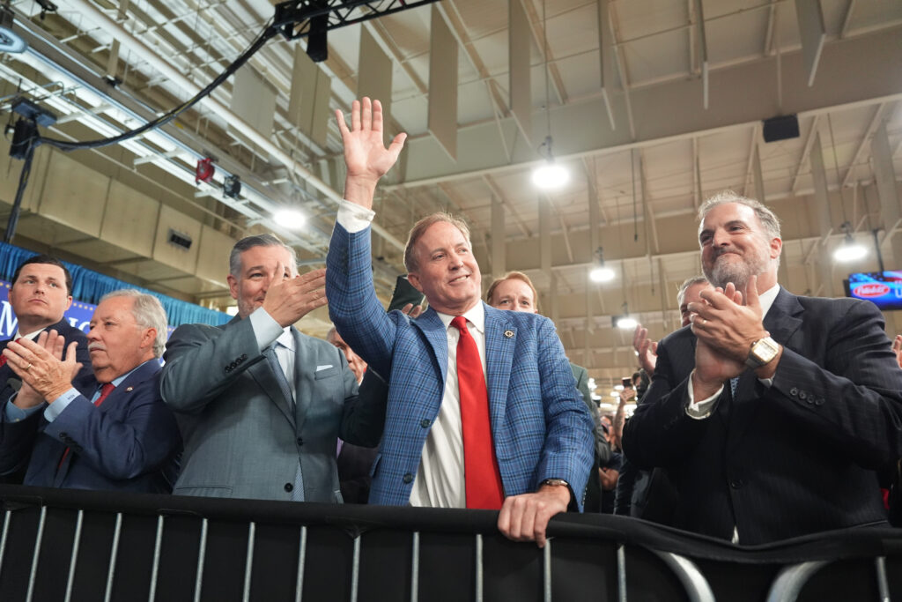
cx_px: 451
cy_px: 301
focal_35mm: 24
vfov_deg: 53.1
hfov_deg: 73.7
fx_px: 601
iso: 3200
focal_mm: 24
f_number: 2.8
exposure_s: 1/200
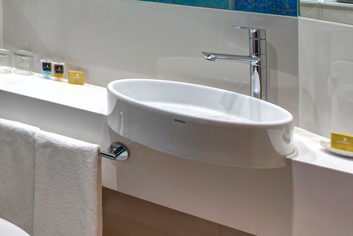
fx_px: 441
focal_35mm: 45
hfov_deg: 33.1
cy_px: -69
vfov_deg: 25.7
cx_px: -97
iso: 100
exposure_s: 1/4
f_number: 8
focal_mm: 14
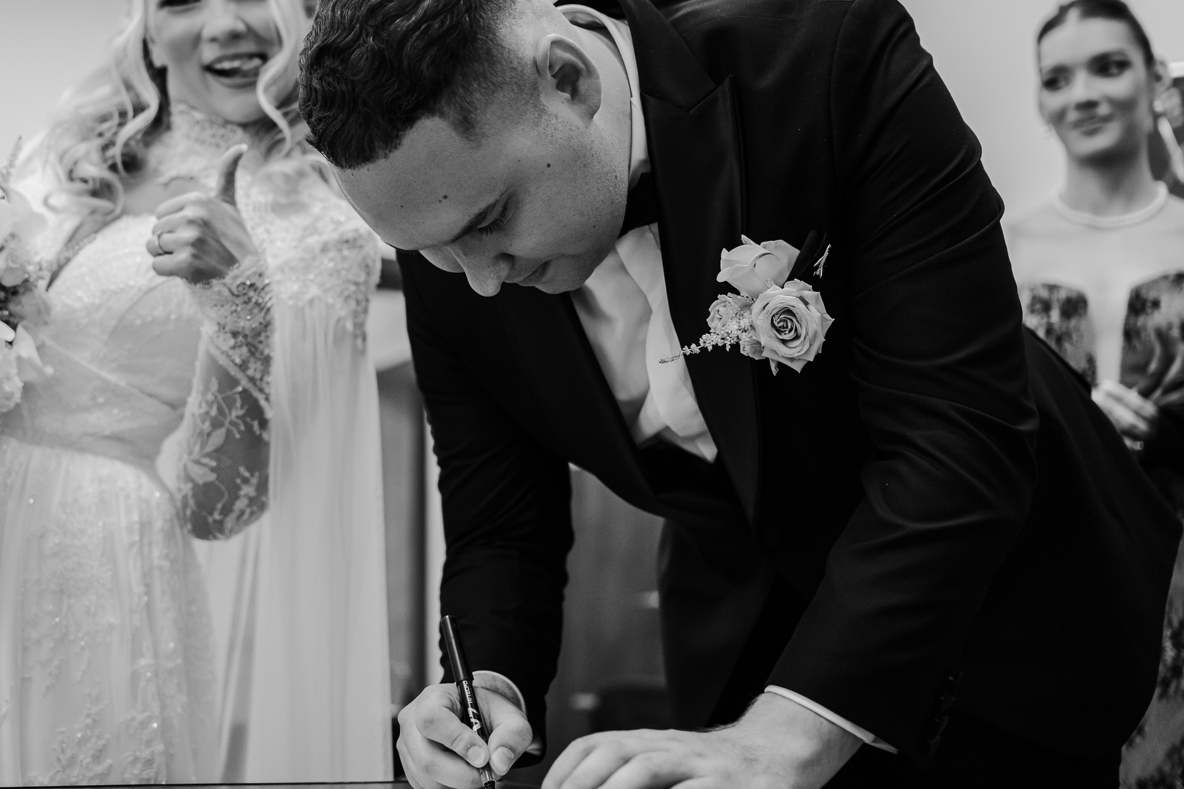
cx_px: 378
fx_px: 1644
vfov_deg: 27.0
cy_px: 340
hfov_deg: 39.1
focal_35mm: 50
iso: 800
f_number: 2
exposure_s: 1/320
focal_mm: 35
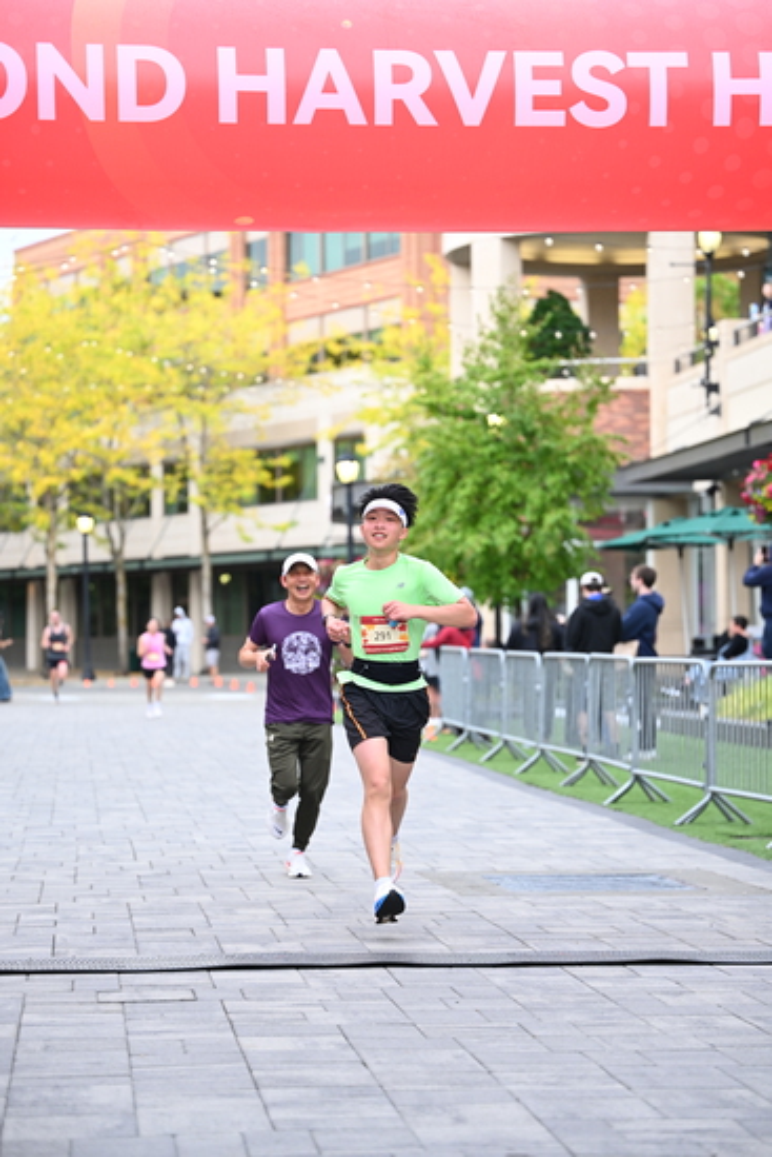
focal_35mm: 86
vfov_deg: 23.6
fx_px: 2764
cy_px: 578
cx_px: 386
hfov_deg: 15.9
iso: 1000
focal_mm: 86
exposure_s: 1/1250
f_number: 2.8
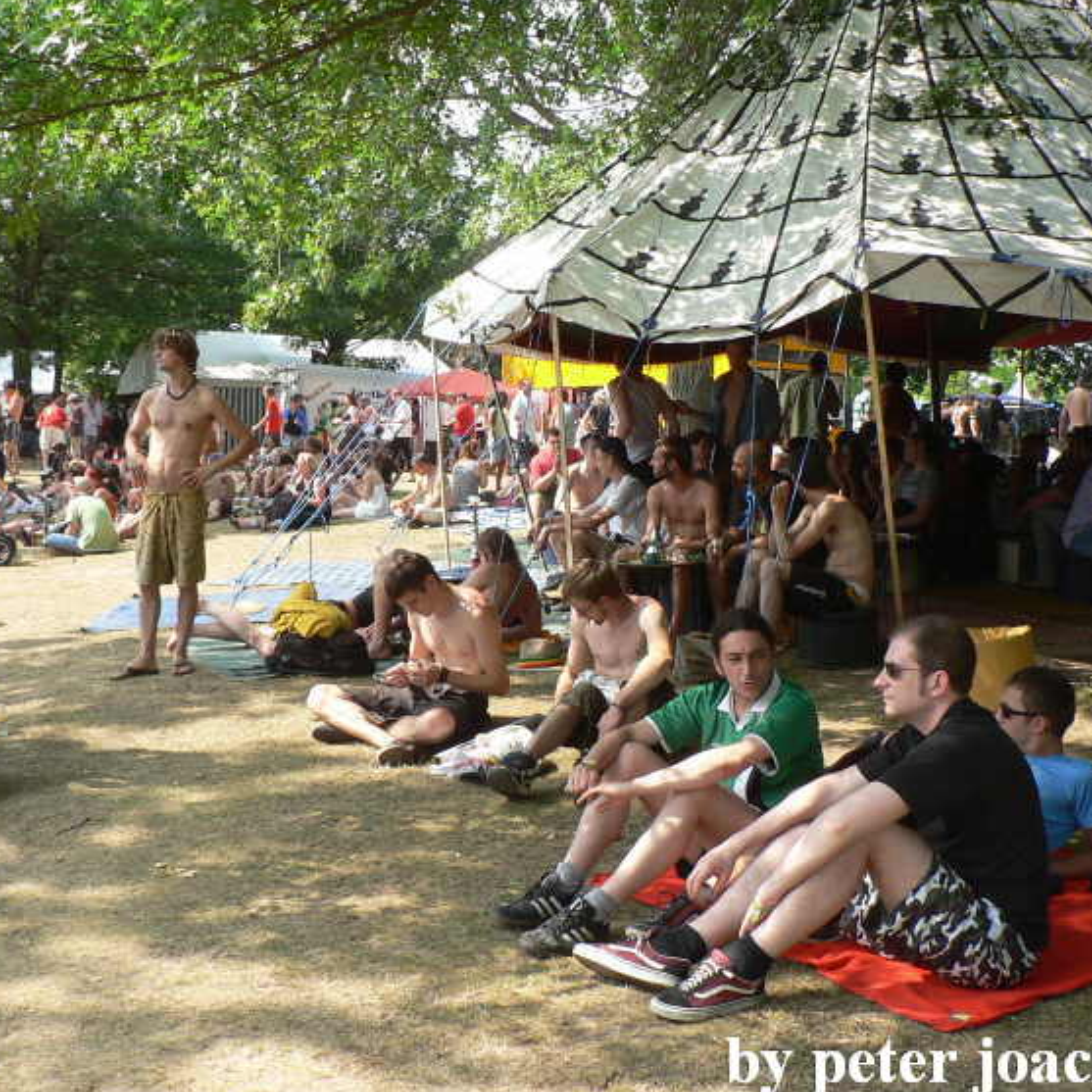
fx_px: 1499
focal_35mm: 42
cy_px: 540
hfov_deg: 40.0
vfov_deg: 40.0
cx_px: 498
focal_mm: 6
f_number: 4
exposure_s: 1/160
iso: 64
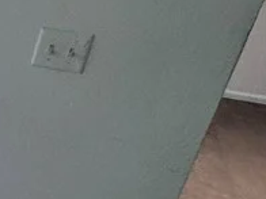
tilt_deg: -18.9
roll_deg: -0.2
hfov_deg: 13.8
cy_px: 85
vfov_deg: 20.2
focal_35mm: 73
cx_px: -425
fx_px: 561
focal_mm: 2.22
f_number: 2.2
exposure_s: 1/203
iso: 40
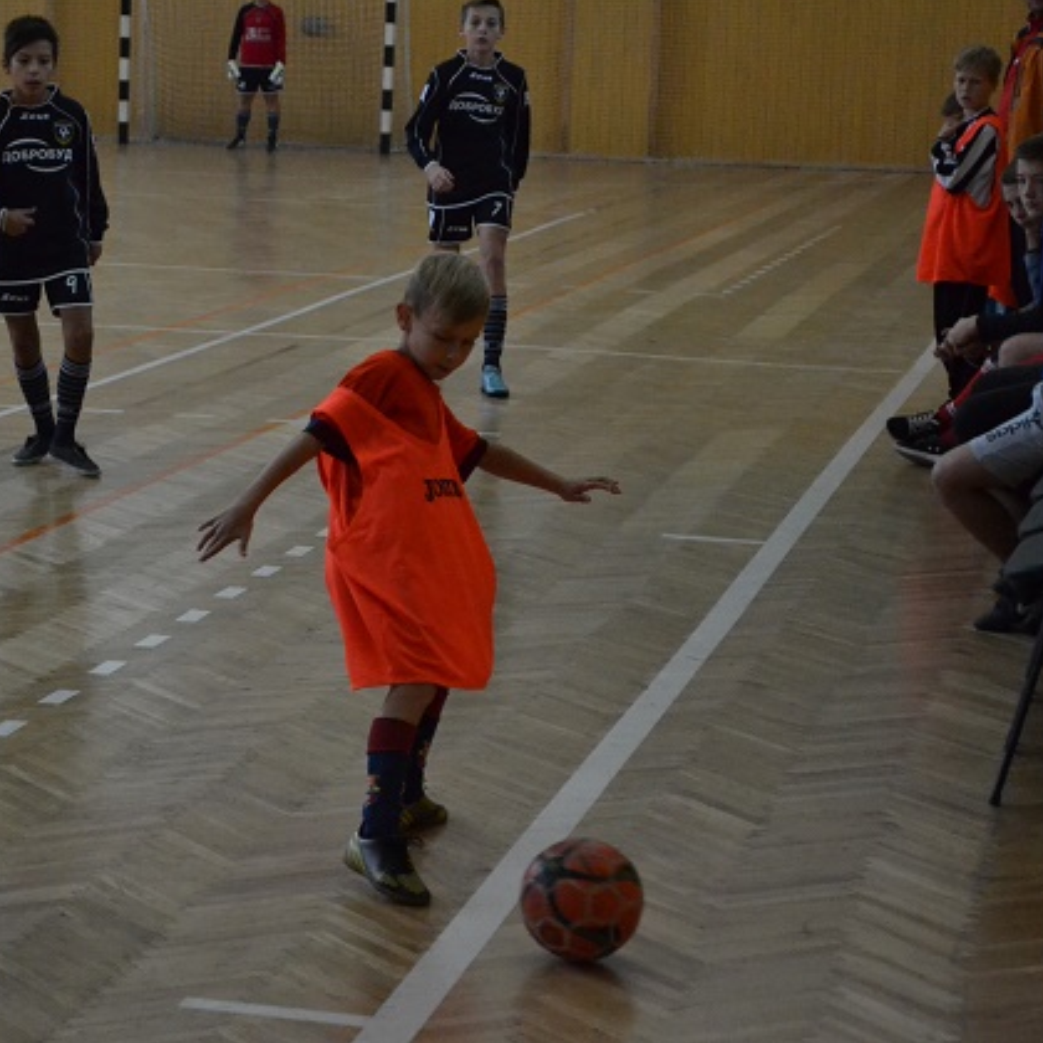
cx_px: 286
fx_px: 3443
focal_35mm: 101
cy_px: 517
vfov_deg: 17.2
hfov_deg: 17.1
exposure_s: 1/200
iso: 3200
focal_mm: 52
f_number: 5.6
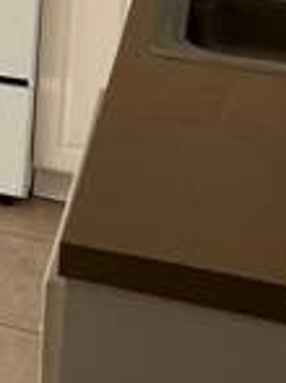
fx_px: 1247
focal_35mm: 113
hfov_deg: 11.7
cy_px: -172
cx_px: -299
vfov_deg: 16.1
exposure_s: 1/191
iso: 40
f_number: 1.5
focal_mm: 5.7
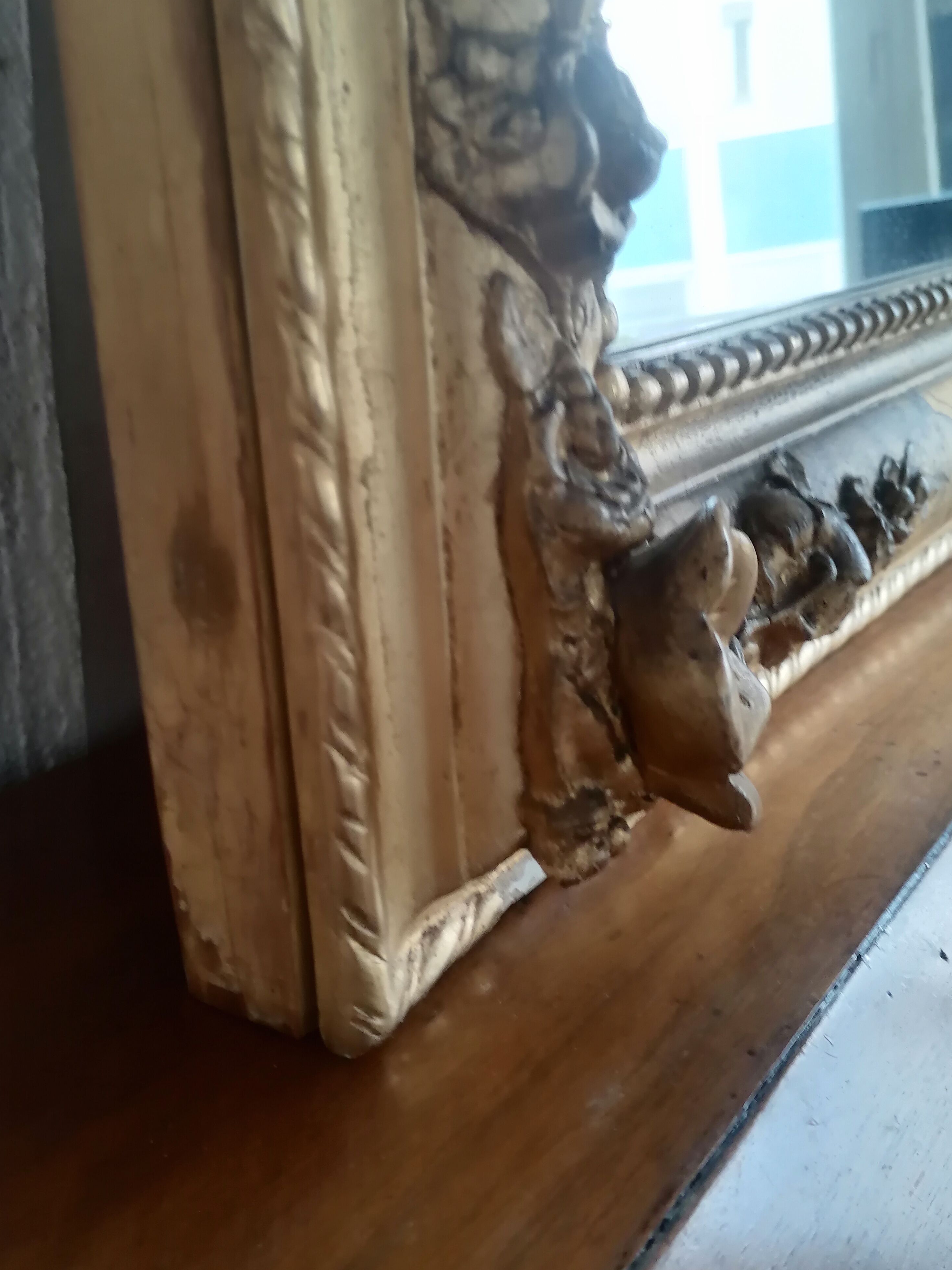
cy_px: 623
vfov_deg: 51.4
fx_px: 1320
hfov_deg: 39.7
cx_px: 483
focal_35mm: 36
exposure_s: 1/33.3
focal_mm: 5.3
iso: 200
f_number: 1.8
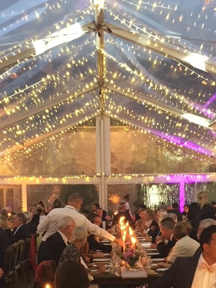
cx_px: 103
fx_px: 599
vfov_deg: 26.4
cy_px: 239
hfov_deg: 20.4
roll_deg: +0.7
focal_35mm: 72
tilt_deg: -5.8
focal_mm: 4.15
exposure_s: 1/25
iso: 250
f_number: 2.2
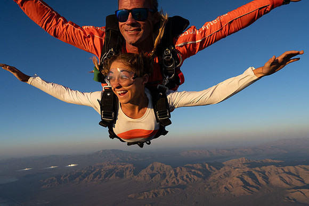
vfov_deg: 53.2
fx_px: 206
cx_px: 154
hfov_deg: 73.7
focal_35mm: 24
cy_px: 103
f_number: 9
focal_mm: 24
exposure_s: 1/2000
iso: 1250
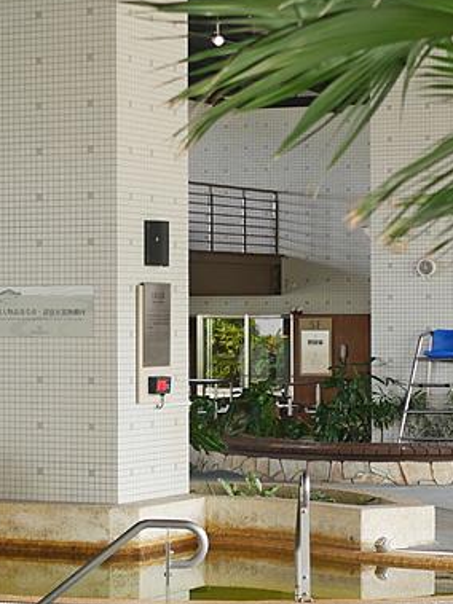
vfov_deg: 14.9
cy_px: 297
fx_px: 2305
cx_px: 160
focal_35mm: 132
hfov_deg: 11.2
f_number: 1.8
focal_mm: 25
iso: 200
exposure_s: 1/160
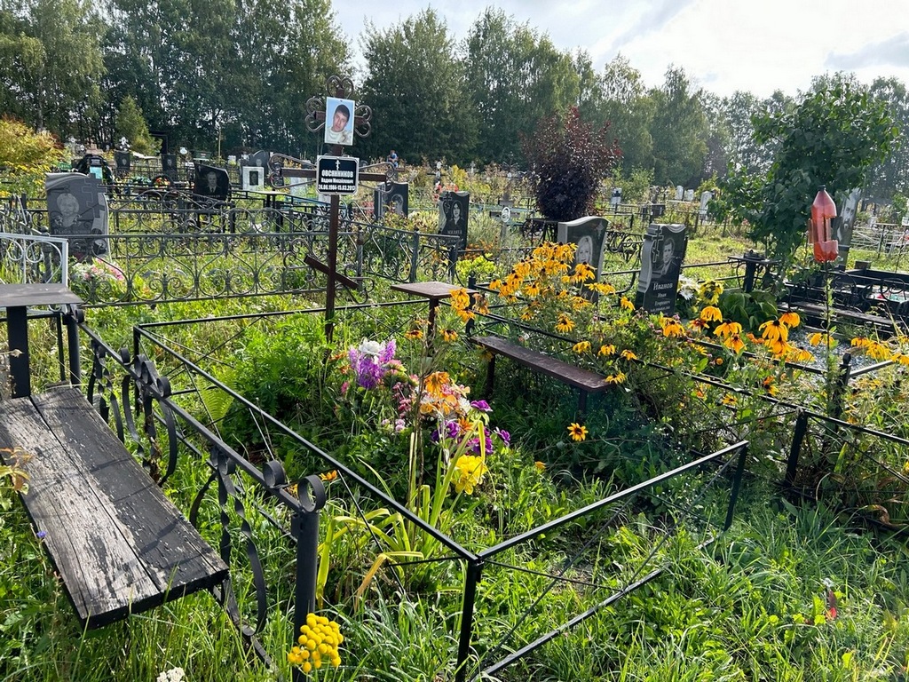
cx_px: 454
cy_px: 341
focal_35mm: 26
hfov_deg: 67.3
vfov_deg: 53.1
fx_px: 683
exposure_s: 1/1112
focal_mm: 5.7
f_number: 1.5
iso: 50
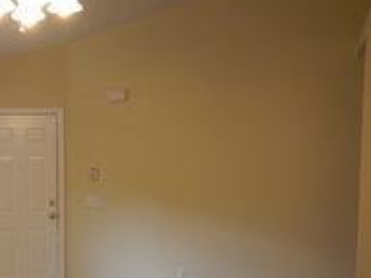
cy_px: 212
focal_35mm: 50
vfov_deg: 28.6
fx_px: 536
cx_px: 44
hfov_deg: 36.1
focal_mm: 4.3
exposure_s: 1/50
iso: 125
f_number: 2.8
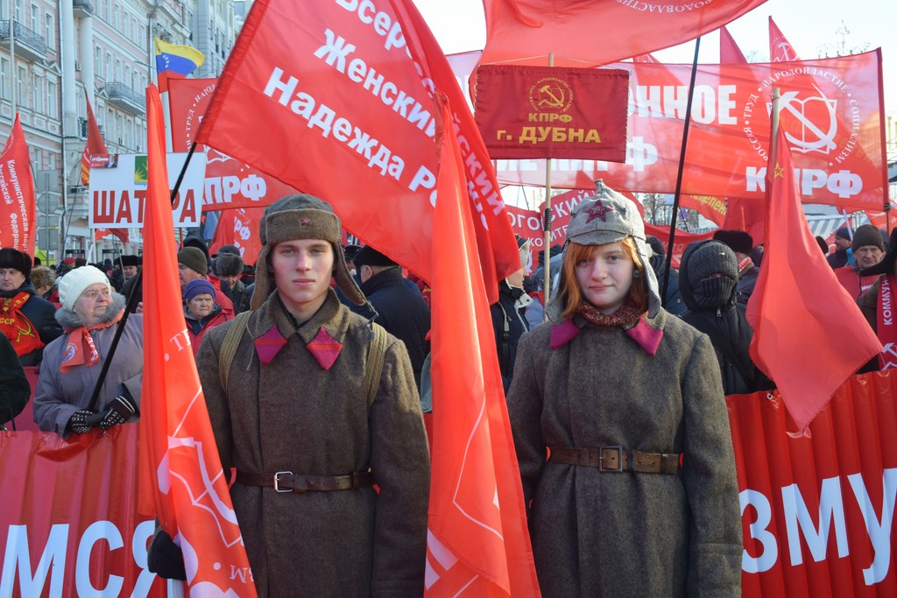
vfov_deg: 29.0
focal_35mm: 46
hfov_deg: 42.3
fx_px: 1159
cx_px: 448
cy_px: 299
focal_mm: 31
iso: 400
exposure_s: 1/200
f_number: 7.1
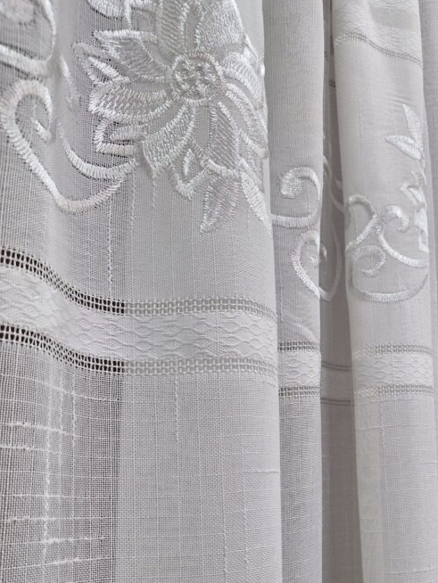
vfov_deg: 50.1
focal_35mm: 36
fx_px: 607
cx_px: 310
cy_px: 406
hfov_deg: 39.0
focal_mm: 5.54
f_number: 1.8
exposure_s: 1/100
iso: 160
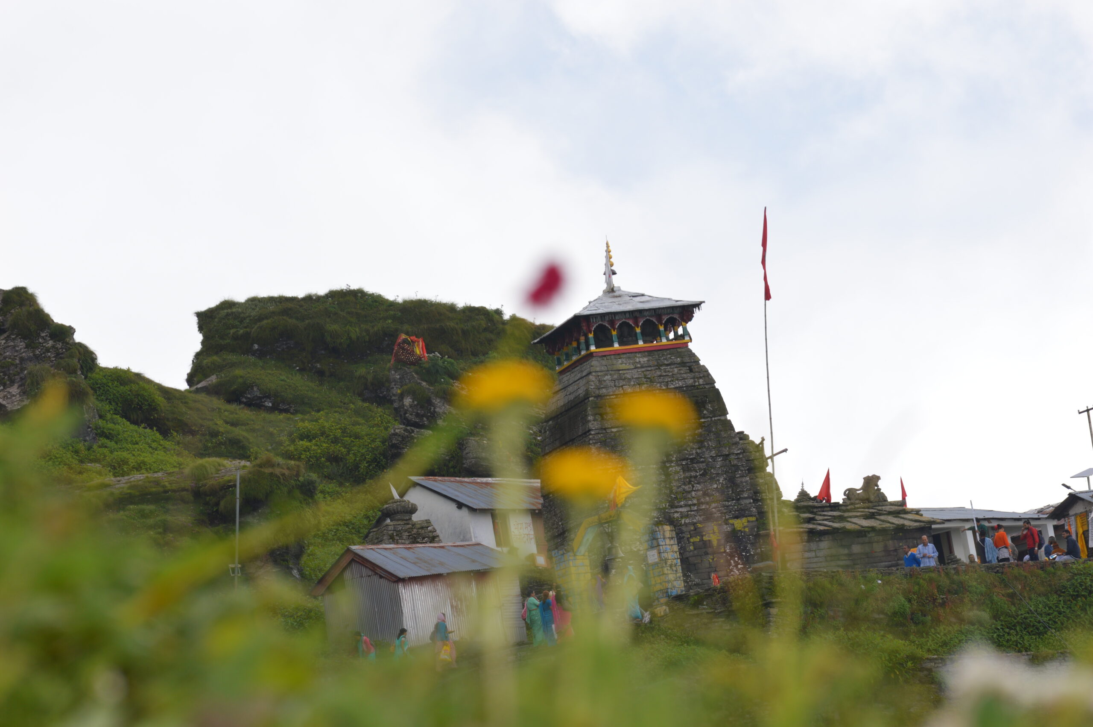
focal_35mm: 153
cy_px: 364
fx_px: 4641
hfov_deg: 13.4
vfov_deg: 9.0
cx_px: 546
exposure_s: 1/200
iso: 100
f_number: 10
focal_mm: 102
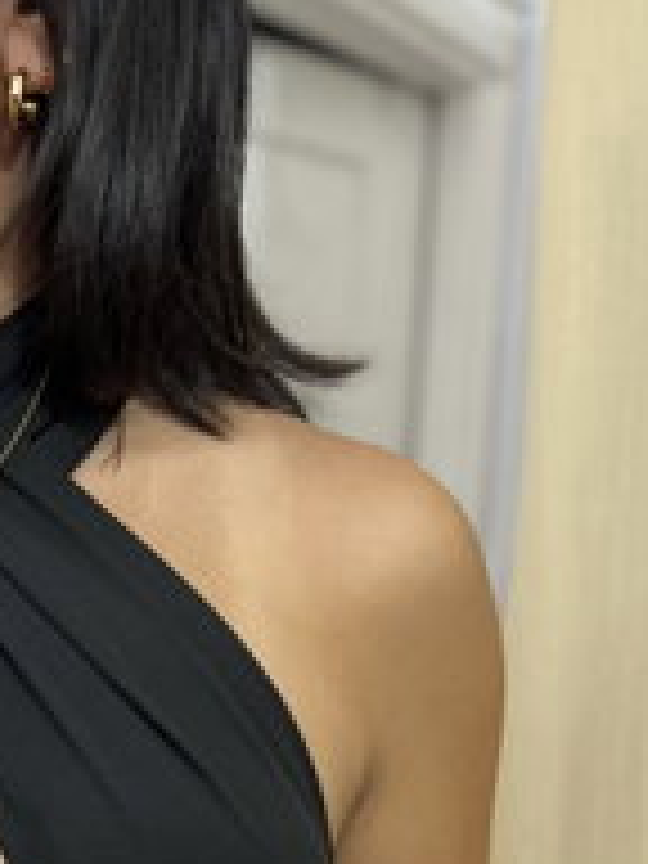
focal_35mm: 72
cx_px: -54
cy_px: 938
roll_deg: -1.6
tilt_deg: -6.4
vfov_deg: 25.2
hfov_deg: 19.6
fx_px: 1797
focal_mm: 5.7
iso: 80
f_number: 1.5
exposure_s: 1/50
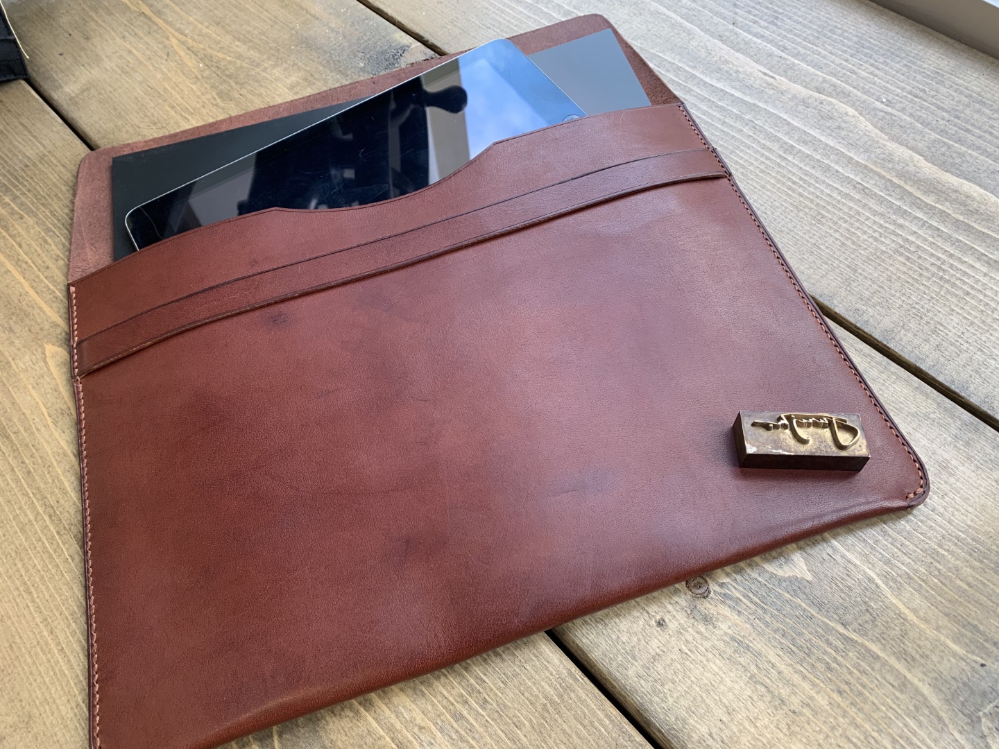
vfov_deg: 53.1
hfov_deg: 67.3
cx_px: 500
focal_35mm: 26
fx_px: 750
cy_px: 374
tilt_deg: -59.7
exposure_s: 1/100
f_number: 1.8
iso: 80
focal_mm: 4.25
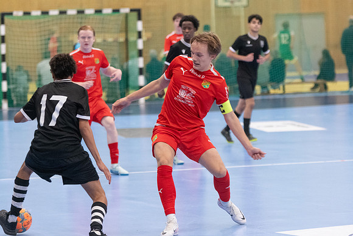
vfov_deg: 7.0
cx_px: 176
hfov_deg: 10.5
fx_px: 1912
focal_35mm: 195
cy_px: 118
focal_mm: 130
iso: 5000
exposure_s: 1/640
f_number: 3.2
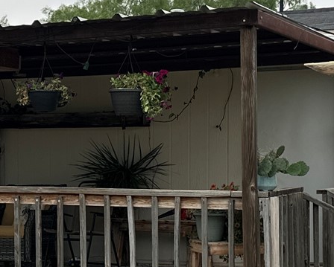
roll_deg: +0.3
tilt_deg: +0.1
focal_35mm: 107
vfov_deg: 14.4
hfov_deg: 17.7
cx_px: 36
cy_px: 177
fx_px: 1058
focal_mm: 6.86
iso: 80
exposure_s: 1/1812
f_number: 1.78
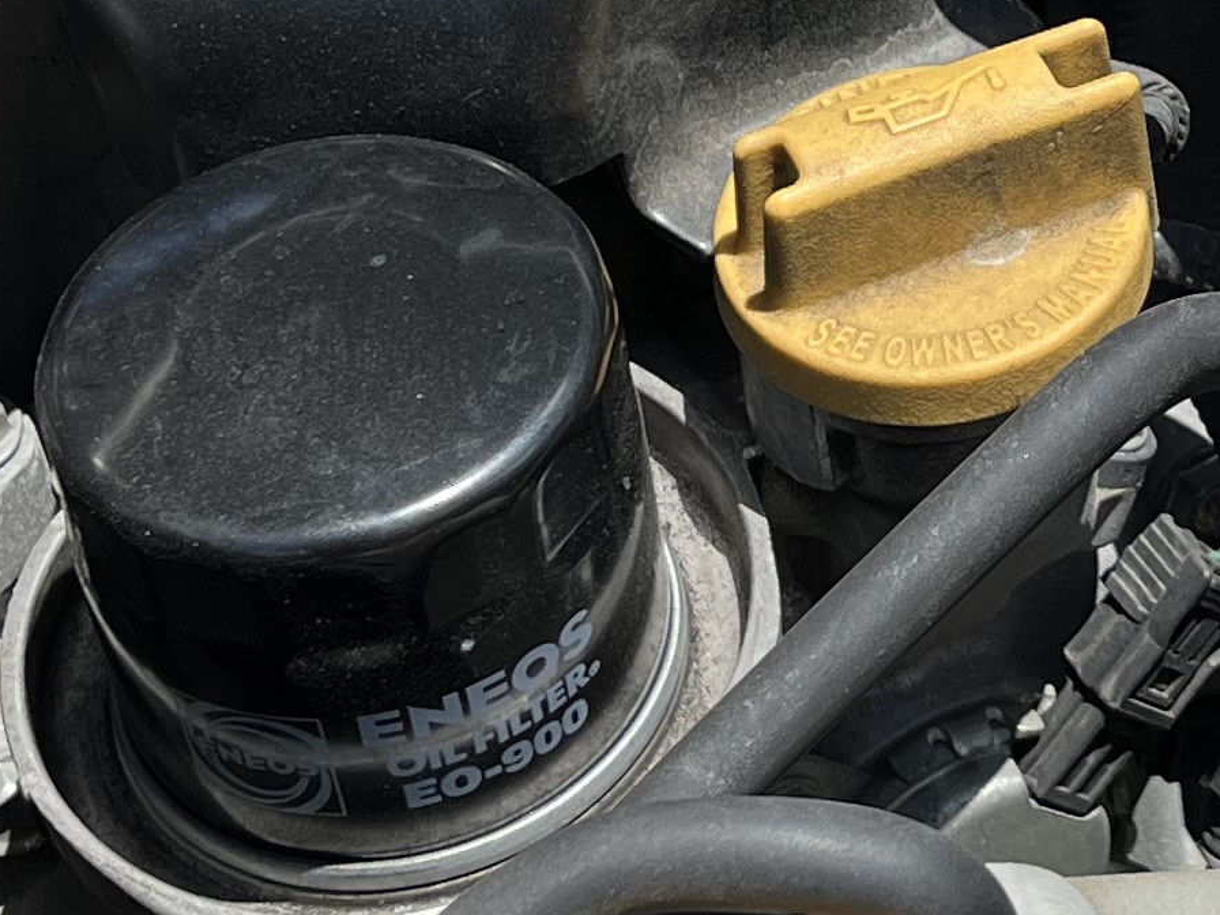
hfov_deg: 16.4
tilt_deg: -43.3
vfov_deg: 12.5
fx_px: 4124
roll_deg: +0.9
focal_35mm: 117
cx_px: 1288
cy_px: -64
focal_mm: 5.1
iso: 50
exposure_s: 1/2062
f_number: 1.6
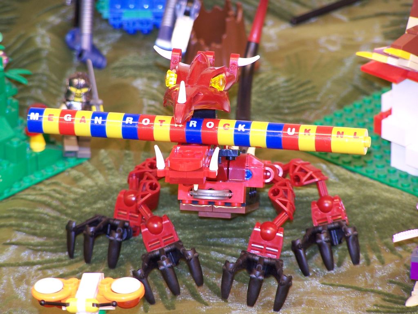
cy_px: 157
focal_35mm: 268
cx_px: 209
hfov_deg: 7.4
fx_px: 3236
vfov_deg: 5.5
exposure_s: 1/2
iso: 80
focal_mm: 44.4
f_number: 3.6
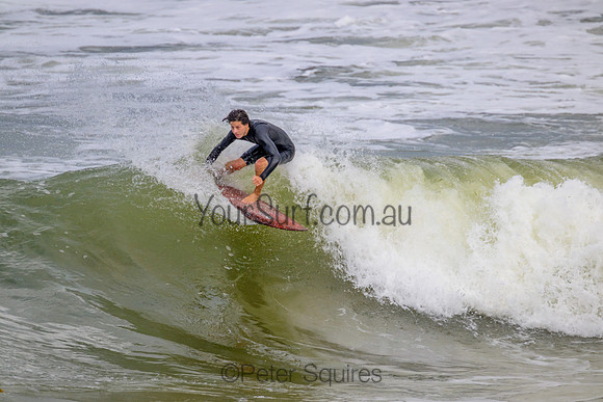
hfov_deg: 2.6
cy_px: 201
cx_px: 302
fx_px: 13403
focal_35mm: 800
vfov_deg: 1.7
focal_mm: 800
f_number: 11
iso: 640
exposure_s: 1/2000
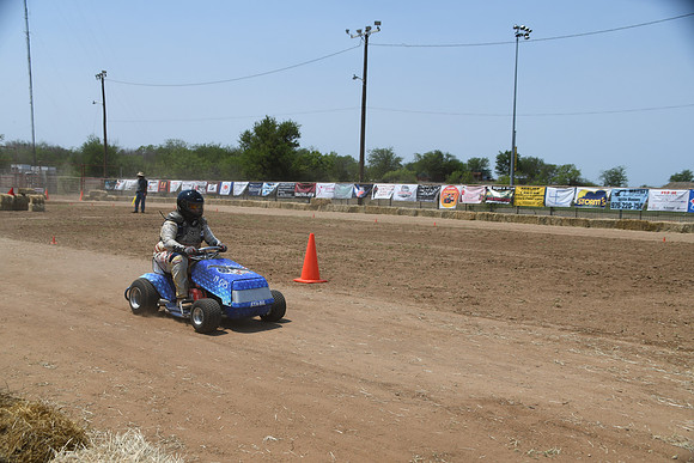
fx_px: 694
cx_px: 347
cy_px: 232
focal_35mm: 36
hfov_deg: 53.1
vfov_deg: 36.9
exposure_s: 1/1250
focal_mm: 24
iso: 100
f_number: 5
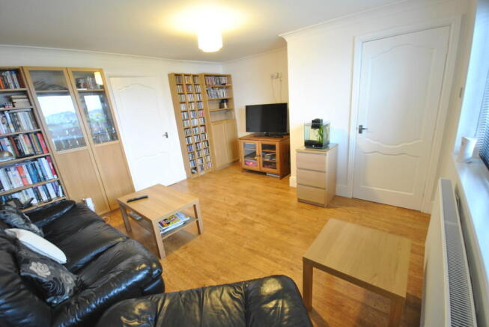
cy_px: 164
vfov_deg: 77.5
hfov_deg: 100.3
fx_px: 204
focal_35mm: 15
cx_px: 244
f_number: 4
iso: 400
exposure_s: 1/6
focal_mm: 10
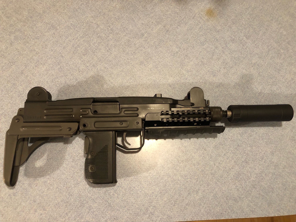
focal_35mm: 28
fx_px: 239
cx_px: 148
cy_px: 111
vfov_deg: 49.7
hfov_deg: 63.4
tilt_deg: -76.5
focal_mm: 3.99
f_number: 1.8
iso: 100
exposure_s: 1/6
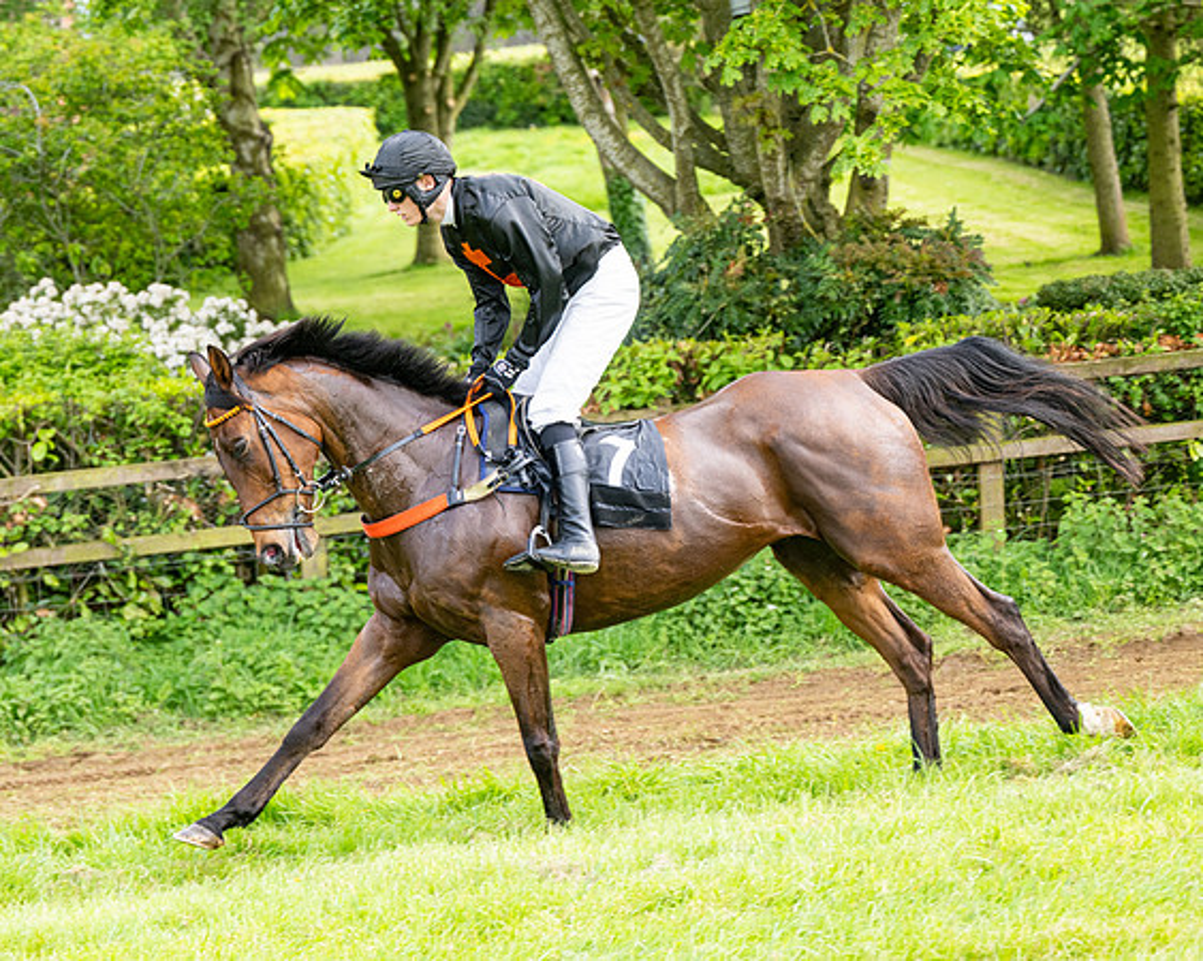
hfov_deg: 16.7
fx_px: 4106
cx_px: 508
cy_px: 477
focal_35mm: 115
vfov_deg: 13.4
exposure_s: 1/1000
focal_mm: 98
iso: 400
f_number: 4
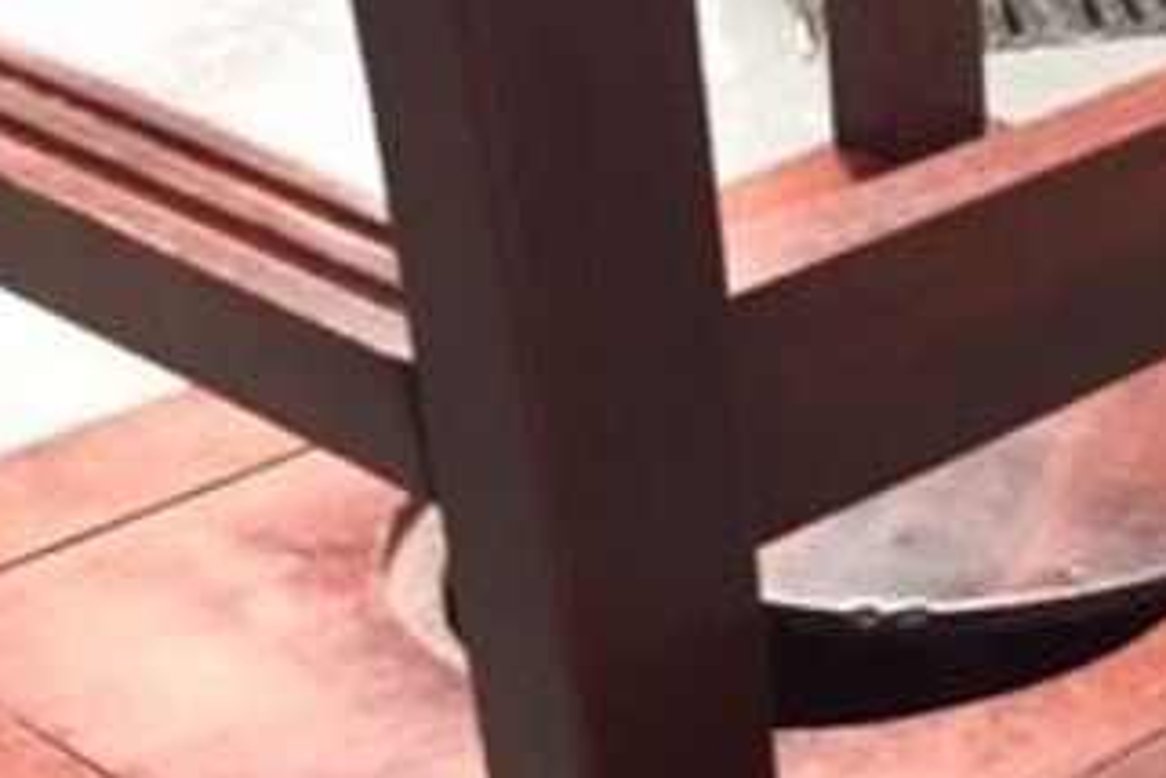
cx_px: 1086
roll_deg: +2.8
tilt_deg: -38.7
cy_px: 1127
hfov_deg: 21.1
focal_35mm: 94
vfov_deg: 13.8
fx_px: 3044
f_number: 2.2
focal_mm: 4.15
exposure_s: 1/20
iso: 250
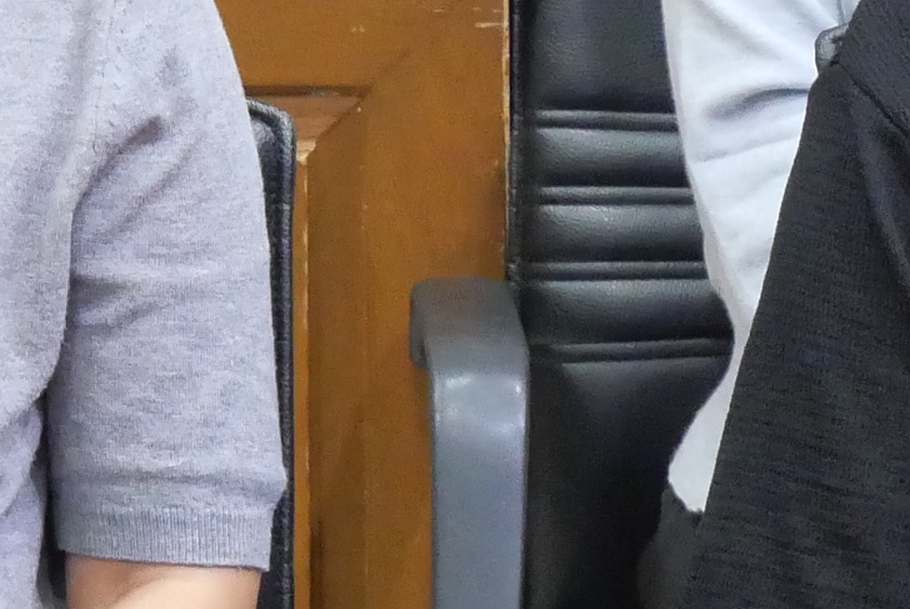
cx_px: 481
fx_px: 7996
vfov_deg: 4.4
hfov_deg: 6.5
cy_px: -15
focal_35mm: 316
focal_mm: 30
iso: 3200
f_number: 4.9
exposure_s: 1/25
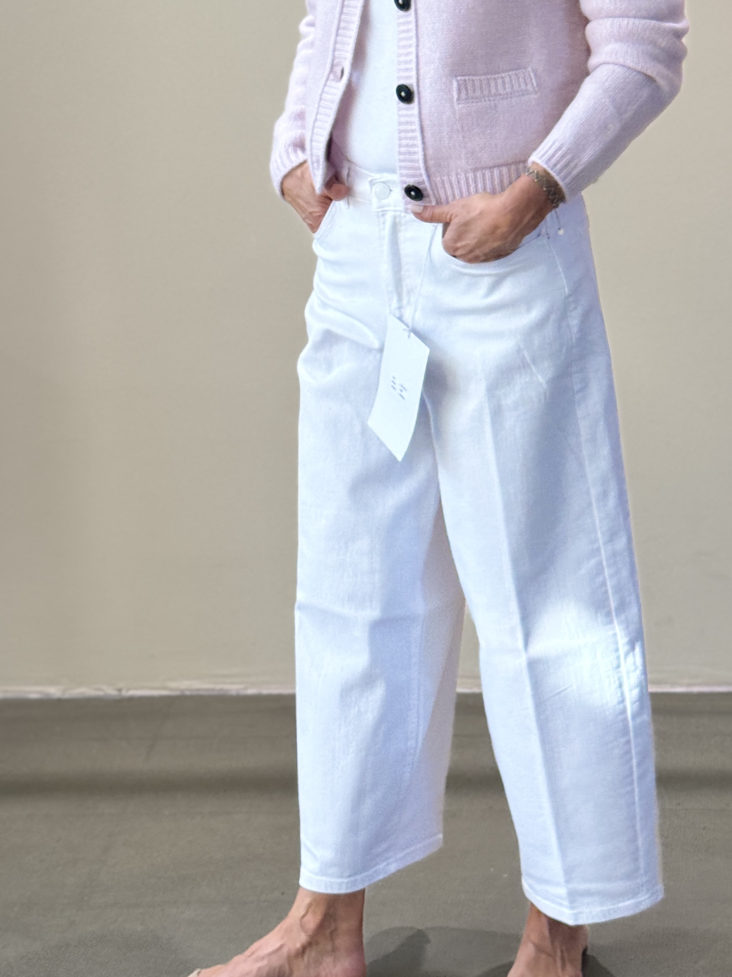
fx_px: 2481
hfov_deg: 16.7
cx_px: 478
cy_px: 225
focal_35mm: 88
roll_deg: +0.5
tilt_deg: -7.8
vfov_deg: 22.0
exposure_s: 1/218
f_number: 1.78
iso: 50
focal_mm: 6.76
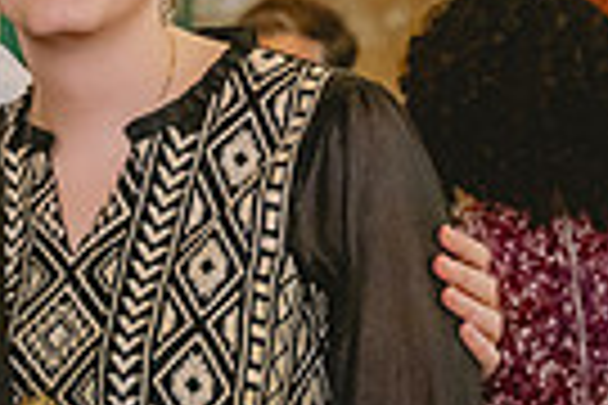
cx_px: -176
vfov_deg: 6.8
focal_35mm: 202
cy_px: 367
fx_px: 3411
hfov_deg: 10.0
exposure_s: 1/60
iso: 5000
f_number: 2.8
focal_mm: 47
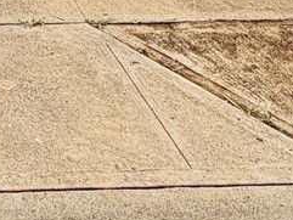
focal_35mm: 93
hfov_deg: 19.2
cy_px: -356
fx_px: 788
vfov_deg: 11.9
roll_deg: +0.1
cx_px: -108
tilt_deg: +2.7
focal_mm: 2.22
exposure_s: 1/2717
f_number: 2.2
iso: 25
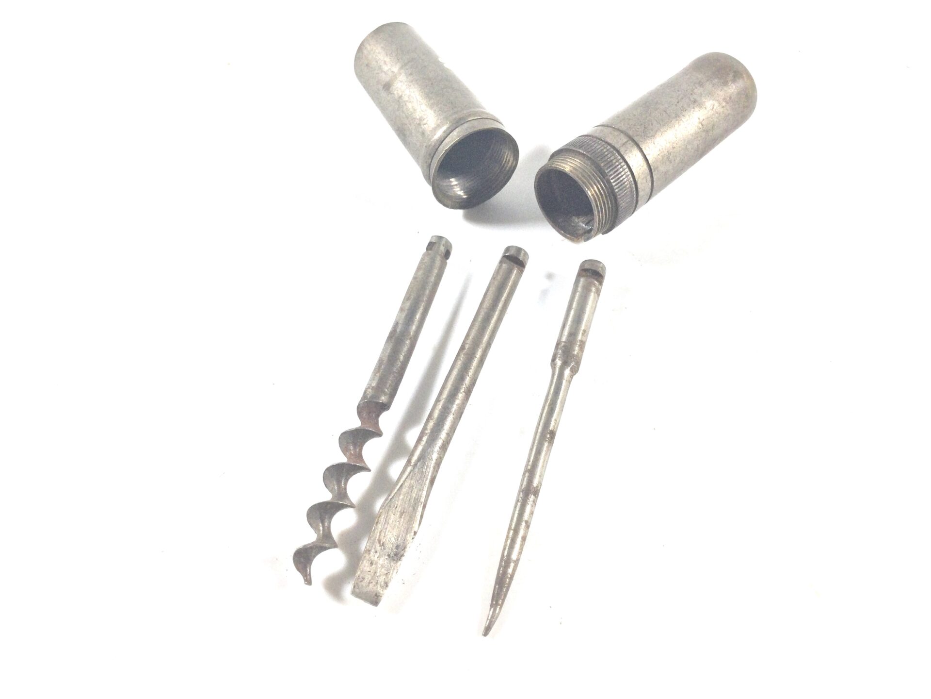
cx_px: 466
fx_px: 834
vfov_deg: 45.4
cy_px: 350
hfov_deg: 58.4
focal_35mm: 31
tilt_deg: -57.1
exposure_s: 1/100
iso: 40
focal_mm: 3.3
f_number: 2.4
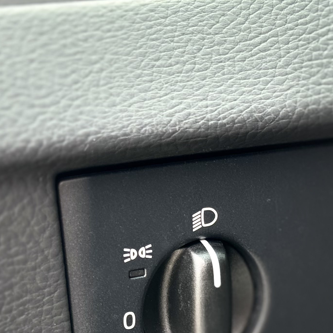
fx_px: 1360
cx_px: 245
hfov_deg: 13.9
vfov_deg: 13.9
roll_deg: +3.0
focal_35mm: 125
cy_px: 282
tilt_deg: -15.2
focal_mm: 6.76
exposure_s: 1/172
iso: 80
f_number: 1.78
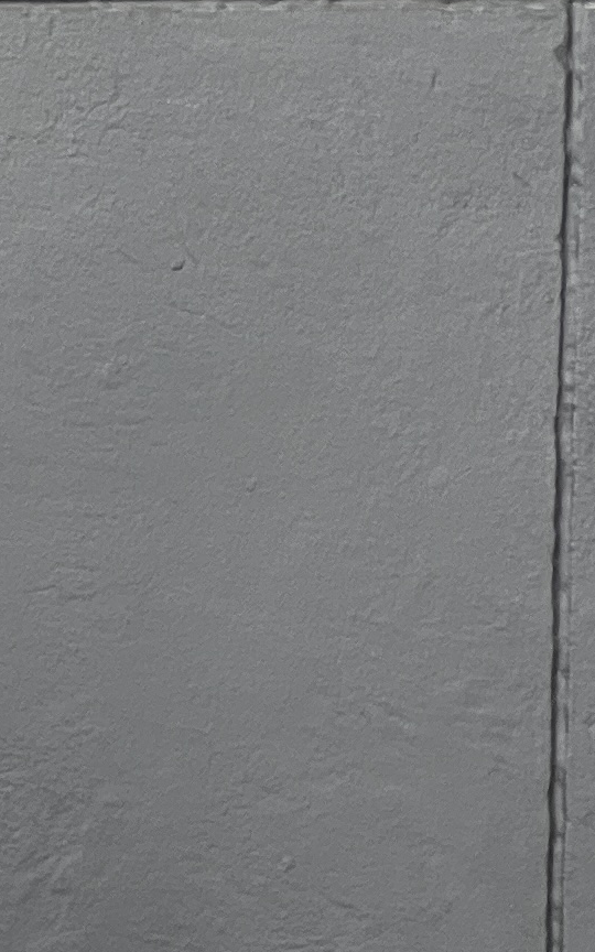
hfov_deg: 3.3
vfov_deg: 5.5
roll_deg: -0.2
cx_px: -1575
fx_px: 9885
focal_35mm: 381
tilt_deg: -2.8
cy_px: 801
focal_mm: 9
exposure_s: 1/99
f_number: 2.8
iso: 100
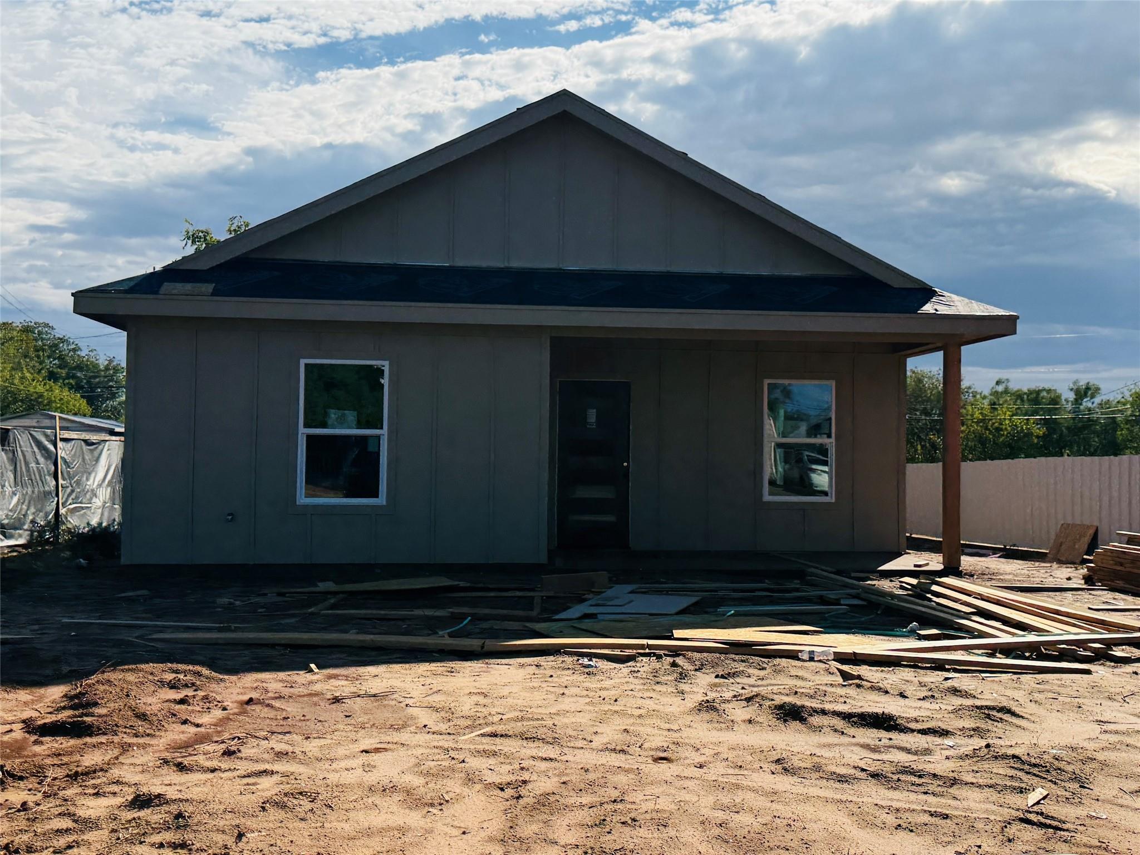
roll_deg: -0.7
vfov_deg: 56.8
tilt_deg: +2.1
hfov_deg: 71.6
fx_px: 790
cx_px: 570
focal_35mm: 24
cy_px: 428
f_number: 1.78
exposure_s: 1/14286
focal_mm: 6.76
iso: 100
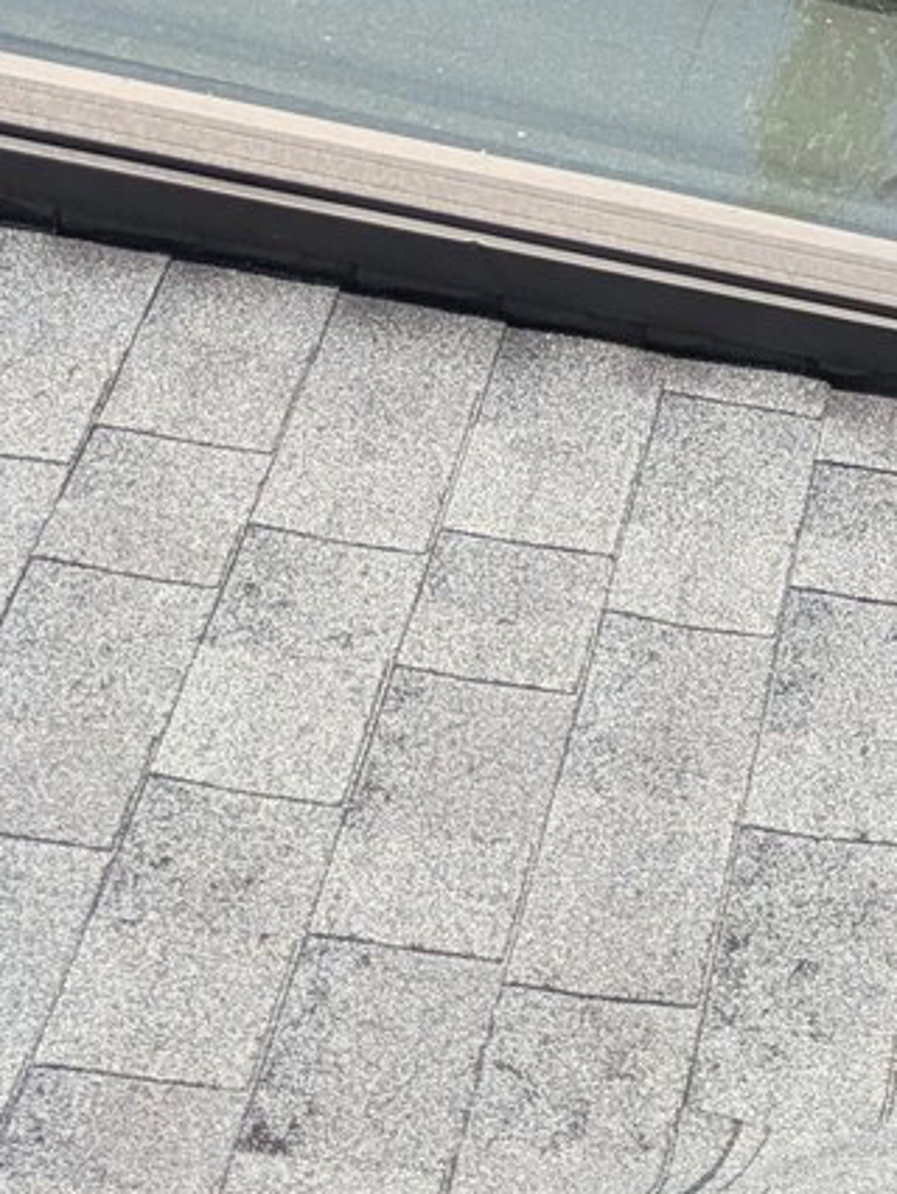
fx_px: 3037
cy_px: -81
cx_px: 1491
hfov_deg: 15.1
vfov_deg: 21.2
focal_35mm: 88
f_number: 1.89
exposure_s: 1/1393
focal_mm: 5.43
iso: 71
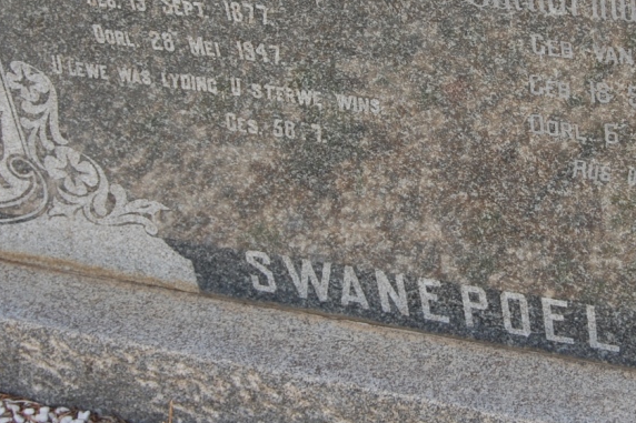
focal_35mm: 102
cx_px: 448
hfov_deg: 19.9
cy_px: 68
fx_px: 1801
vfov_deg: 13.3
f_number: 7.1
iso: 200
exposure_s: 1/200
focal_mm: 38
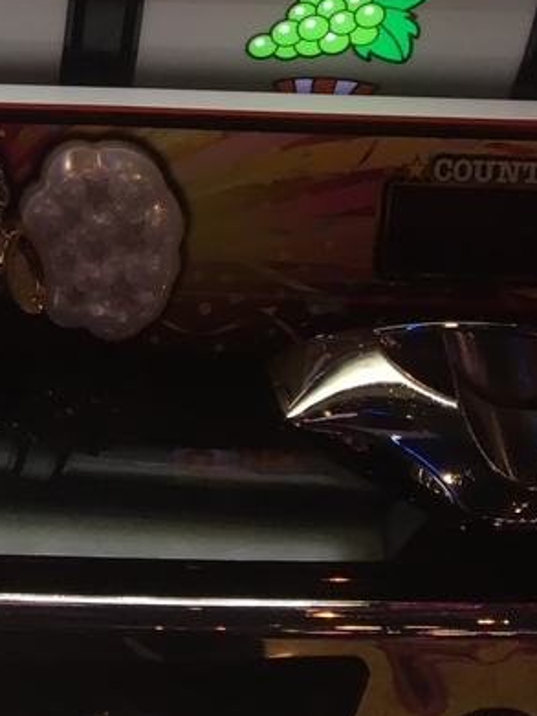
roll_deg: -2.5
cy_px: -22
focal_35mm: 76
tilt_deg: -19.0
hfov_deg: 18.1
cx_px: -156
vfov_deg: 24.4
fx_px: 1573
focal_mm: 4.15
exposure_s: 1/30
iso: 64
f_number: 2.2
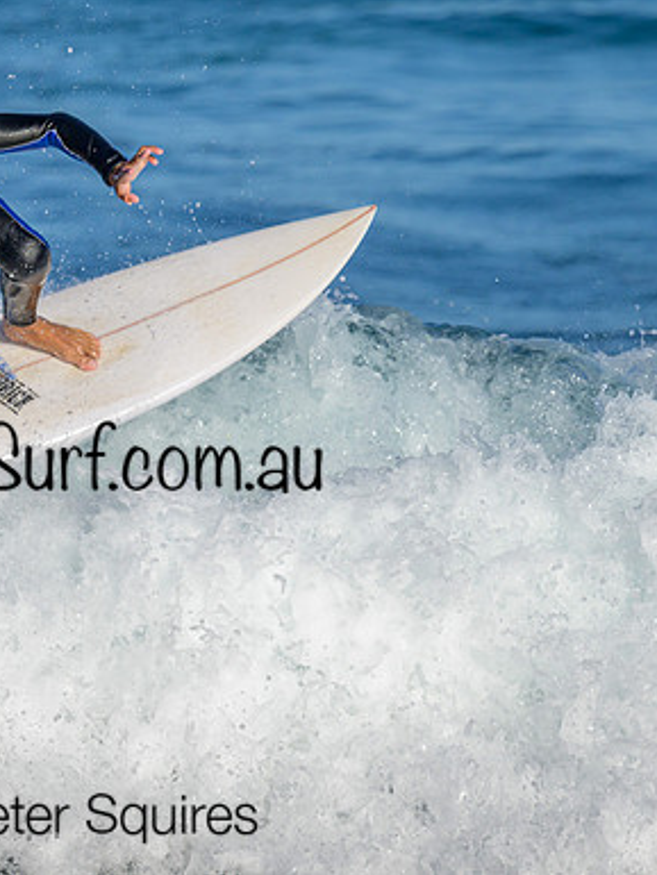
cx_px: 92
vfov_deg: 1.2
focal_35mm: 1712
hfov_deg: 0.9
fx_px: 43300
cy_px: 551
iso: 320
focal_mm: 800
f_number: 8
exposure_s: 1/2000
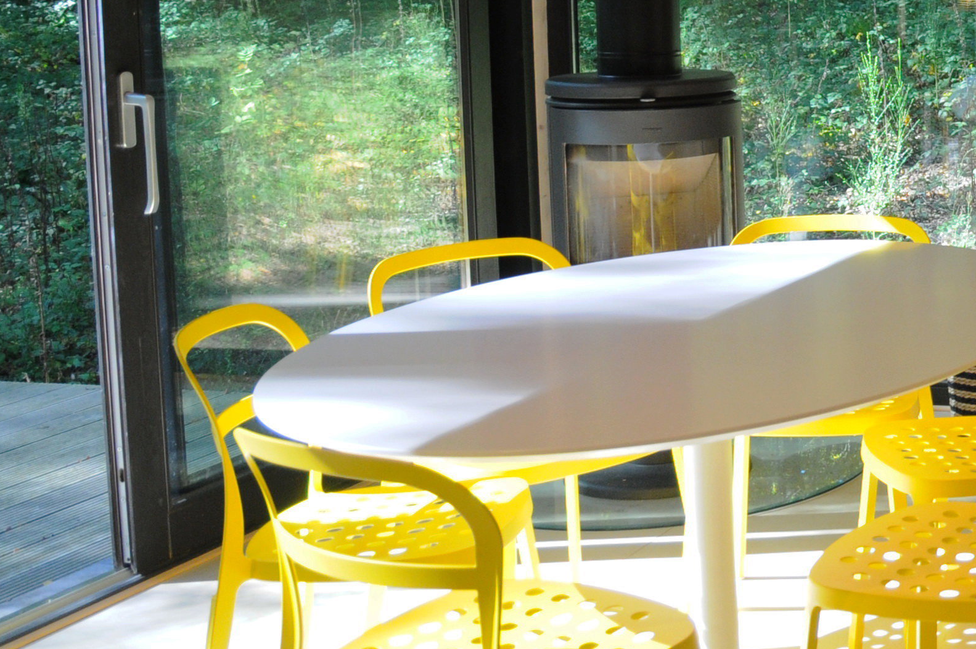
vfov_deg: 20.5
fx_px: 1760
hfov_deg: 26.3
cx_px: 1276
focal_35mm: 65
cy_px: 83
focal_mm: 16
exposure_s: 1/125
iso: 640
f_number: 4
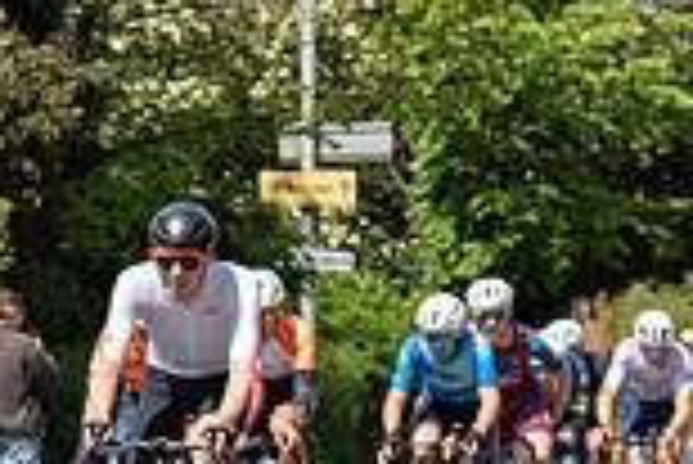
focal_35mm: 353
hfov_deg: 5.7
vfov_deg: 3.9
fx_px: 6802
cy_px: 391
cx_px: -817
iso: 250
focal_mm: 70
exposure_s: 1/1000
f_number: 5.6
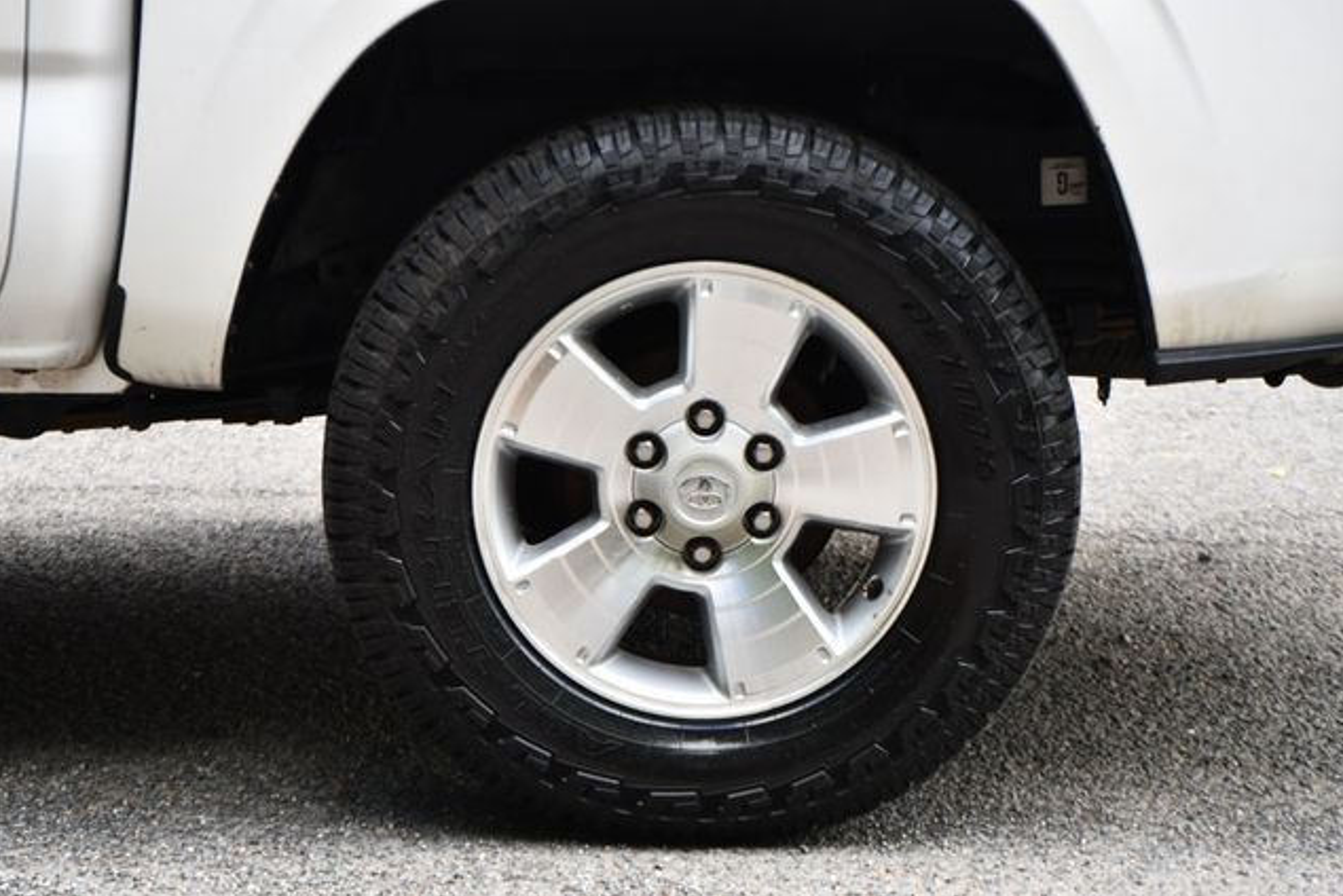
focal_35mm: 151
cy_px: 448
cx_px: 670
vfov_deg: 9.1
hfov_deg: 13.6
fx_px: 5635
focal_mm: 100
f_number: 5
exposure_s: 1/250
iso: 400
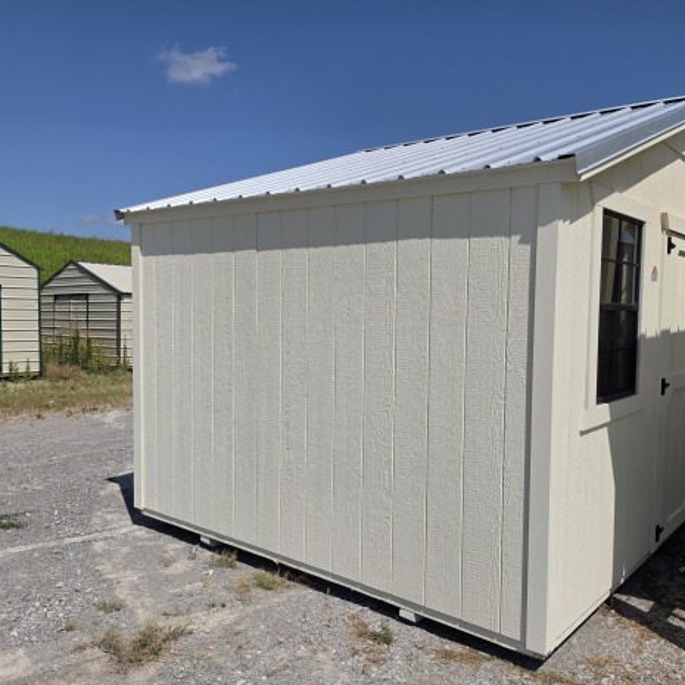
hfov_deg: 56.7
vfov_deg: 57.3
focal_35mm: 28
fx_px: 627
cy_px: 346
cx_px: 420
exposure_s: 1/7939
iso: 32
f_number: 1.4
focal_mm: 6.5
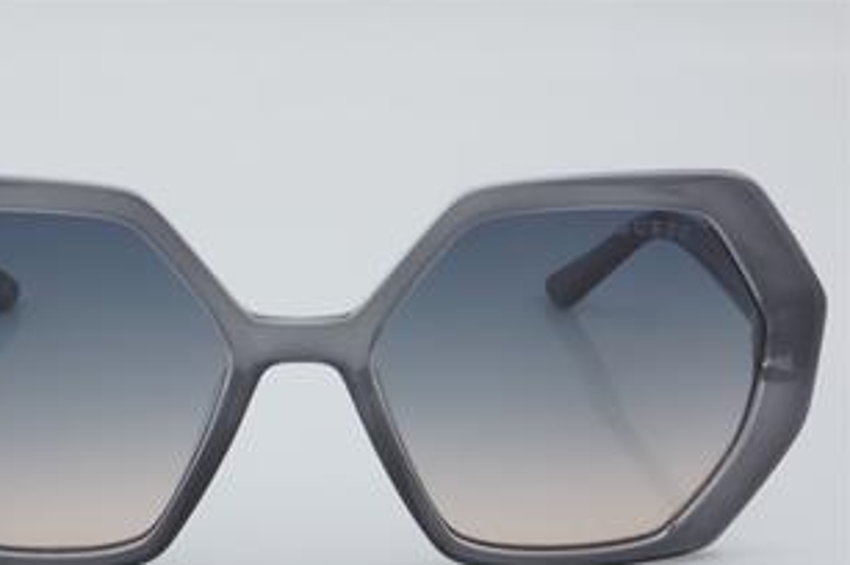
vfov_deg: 12.7
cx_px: 302
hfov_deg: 19.0
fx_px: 2539
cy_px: 355
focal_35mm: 108
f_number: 32
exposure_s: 1/4
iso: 100
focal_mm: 55
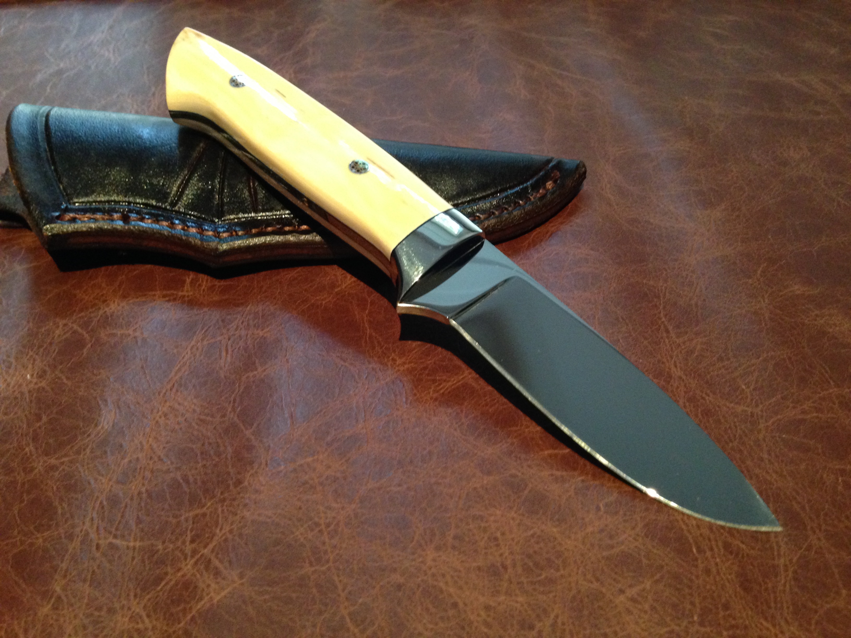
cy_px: 319
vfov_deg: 42.9
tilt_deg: -40.0
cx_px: 426
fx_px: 811
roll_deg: +2.5
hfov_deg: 55.4
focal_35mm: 33
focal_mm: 4.12
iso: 400
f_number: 2.4
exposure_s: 1/15
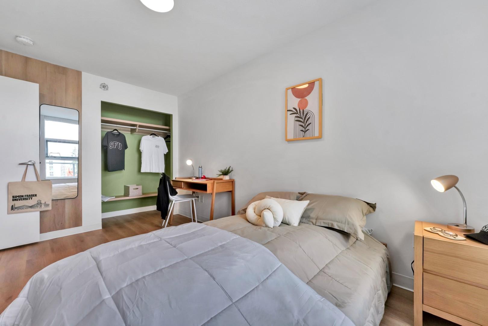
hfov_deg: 104.3
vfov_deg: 81.2
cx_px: 244
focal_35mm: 14
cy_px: 163
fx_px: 190
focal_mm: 14
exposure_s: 1/50
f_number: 8
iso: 400
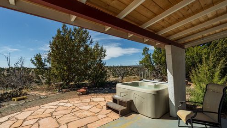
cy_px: 67
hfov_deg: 95.9
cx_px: 115
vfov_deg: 63.9
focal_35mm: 17
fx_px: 102
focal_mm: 16
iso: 100
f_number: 8
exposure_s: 1/5000
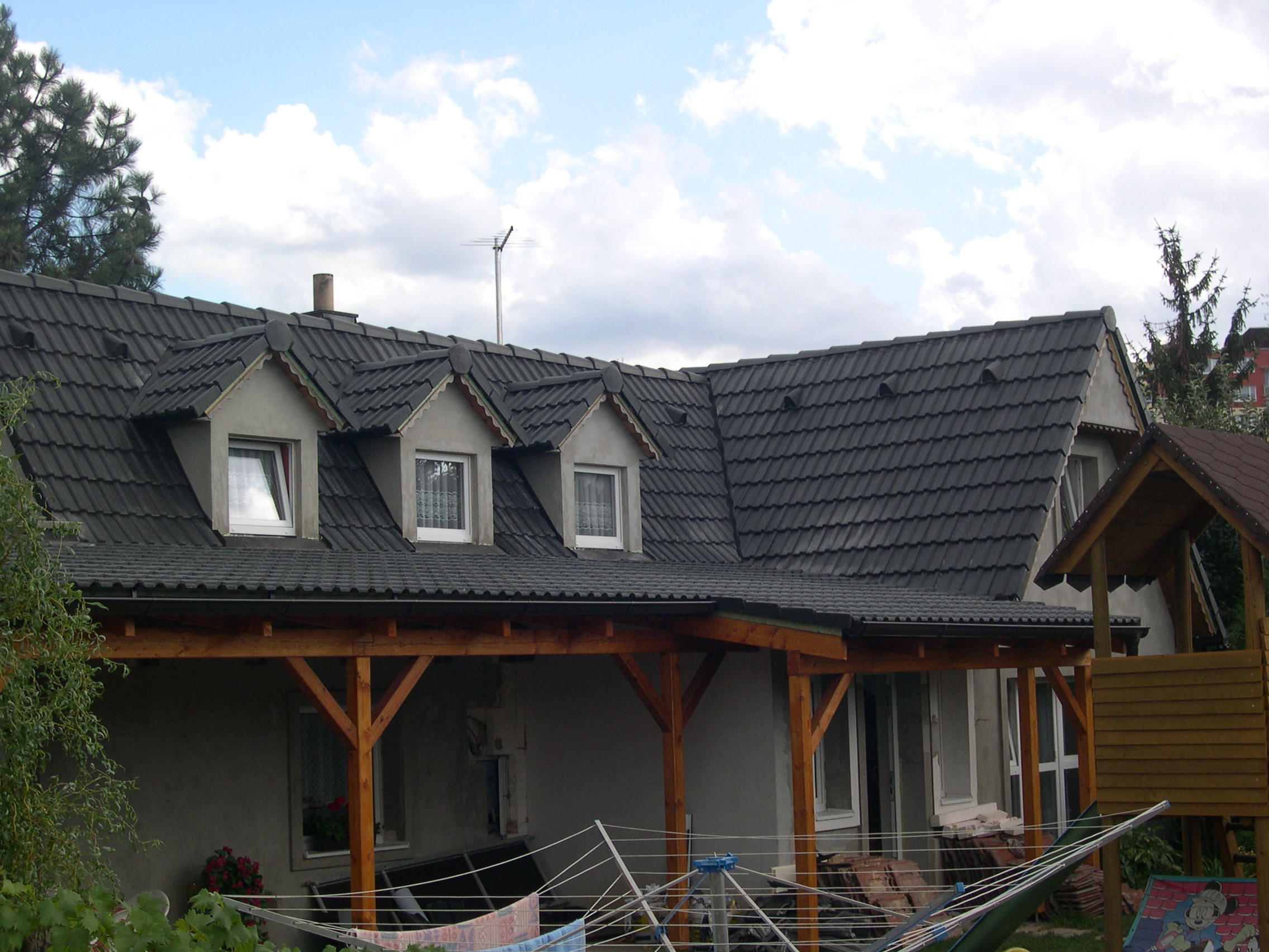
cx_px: 634
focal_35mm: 57
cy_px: 476
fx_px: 2090
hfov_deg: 33.8
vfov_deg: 25.7
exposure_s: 1/80.1
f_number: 9.2
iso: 100
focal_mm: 12.2
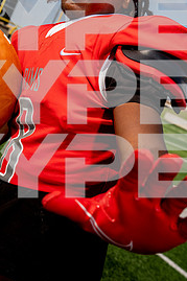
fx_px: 562
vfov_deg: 27.9
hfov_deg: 18.8
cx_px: 55
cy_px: 93
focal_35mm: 72
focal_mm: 43
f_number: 7.1
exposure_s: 1/250
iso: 100
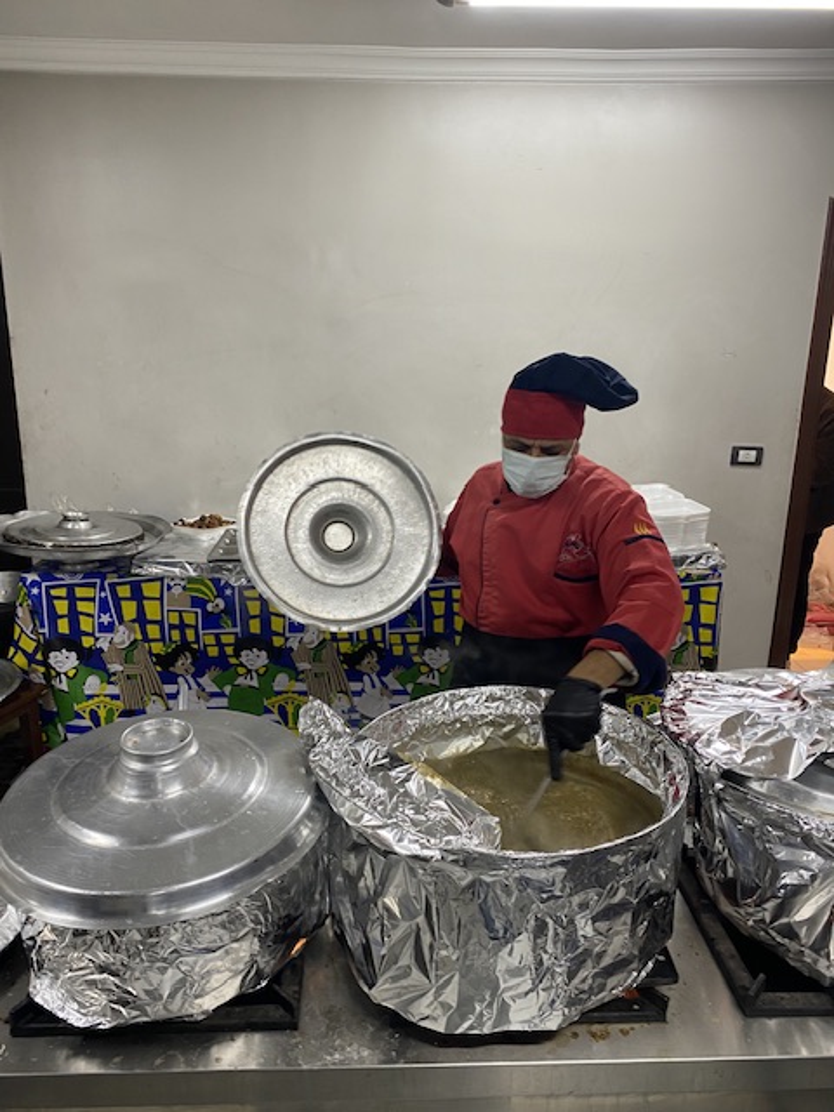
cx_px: 417
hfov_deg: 53.1
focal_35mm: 26
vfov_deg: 67.3
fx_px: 835
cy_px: 556
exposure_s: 1/50
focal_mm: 4.25
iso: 80
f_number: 1.8
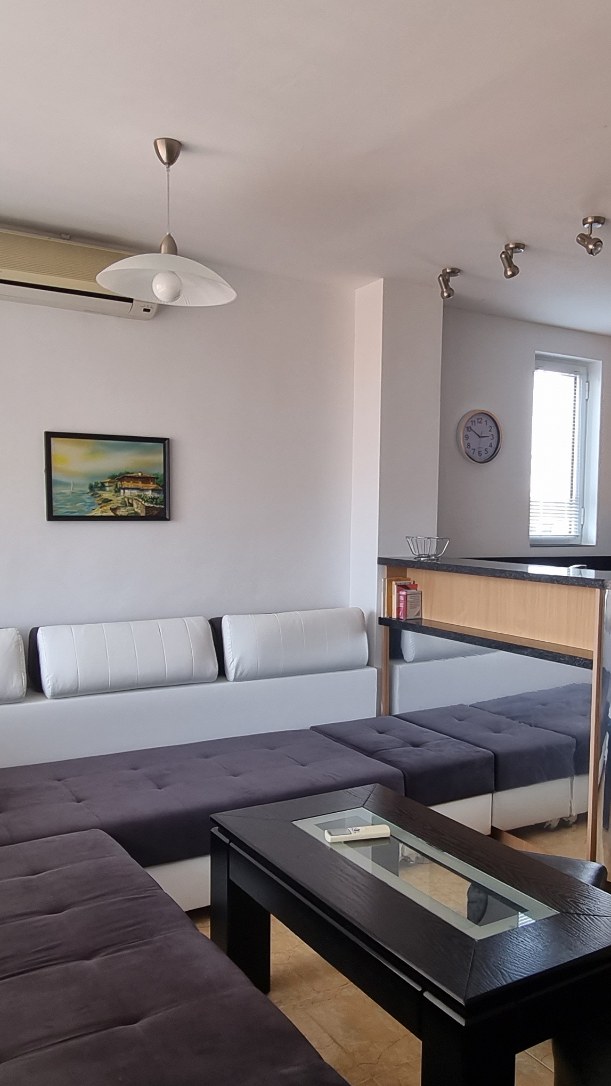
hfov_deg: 41.1
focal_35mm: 28
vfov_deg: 67.9
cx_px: 399
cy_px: 561
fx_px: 806
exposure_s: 1/100
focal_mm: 2.2
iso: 80
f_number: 2.2
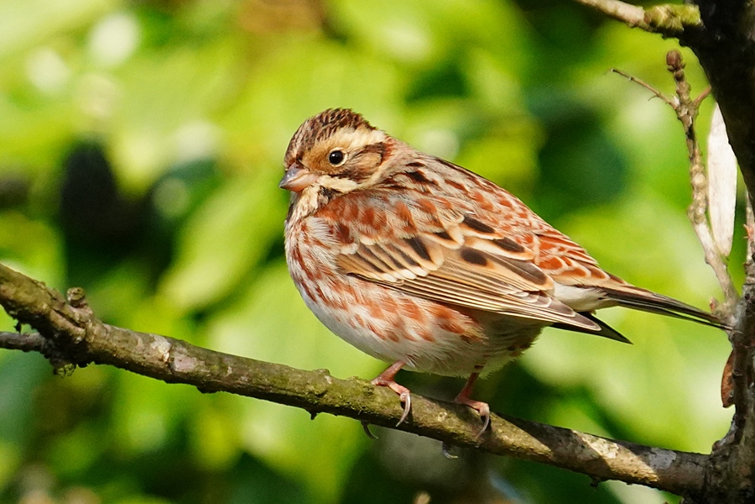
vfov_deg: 2.3
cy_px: 252
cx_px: 378
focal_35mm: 600
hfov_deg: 3.4
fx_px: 12582
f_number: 6.3
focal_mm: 600
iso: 2000
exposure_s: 1/2000
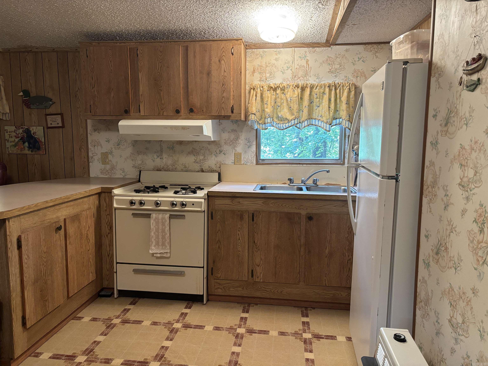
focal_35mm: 26
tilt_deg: -7.8
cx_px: 244
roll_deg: -0.3
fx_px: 367
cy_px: 183
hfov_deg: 67.3
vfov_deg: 53.1
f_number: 1.6
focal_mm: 5.96
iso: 320
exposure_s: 1/60
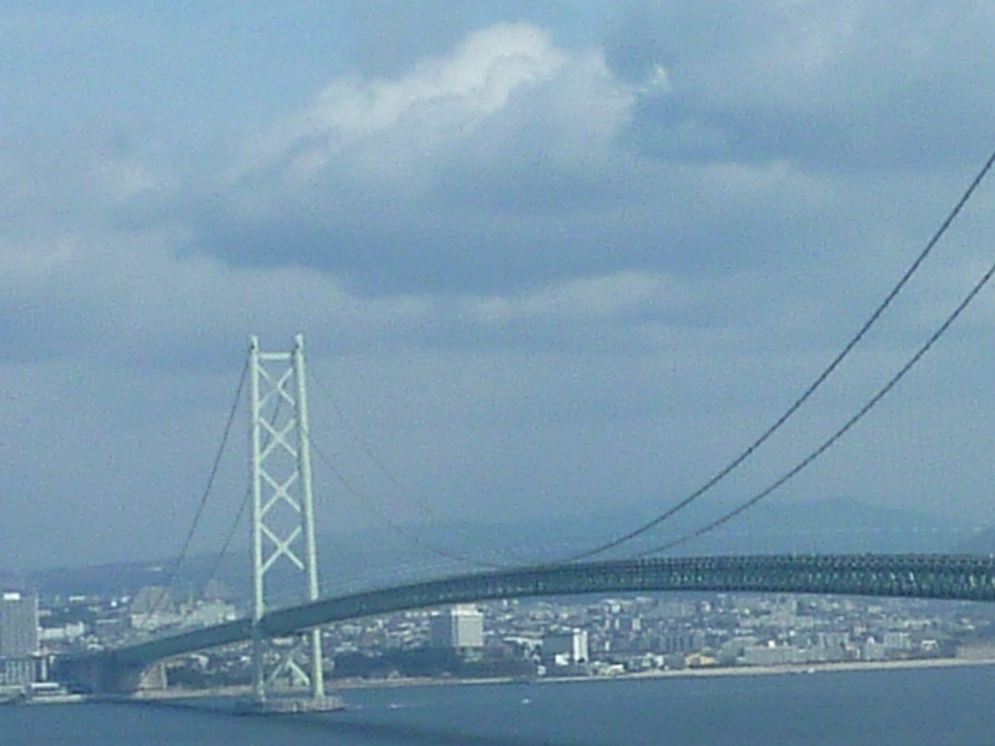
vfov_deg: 10.6
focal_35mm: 139
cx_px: 1296
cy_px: 597
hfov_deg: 13.7
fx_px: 3995
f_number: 5.6
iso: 80
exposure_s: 1/500
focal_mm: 4.4
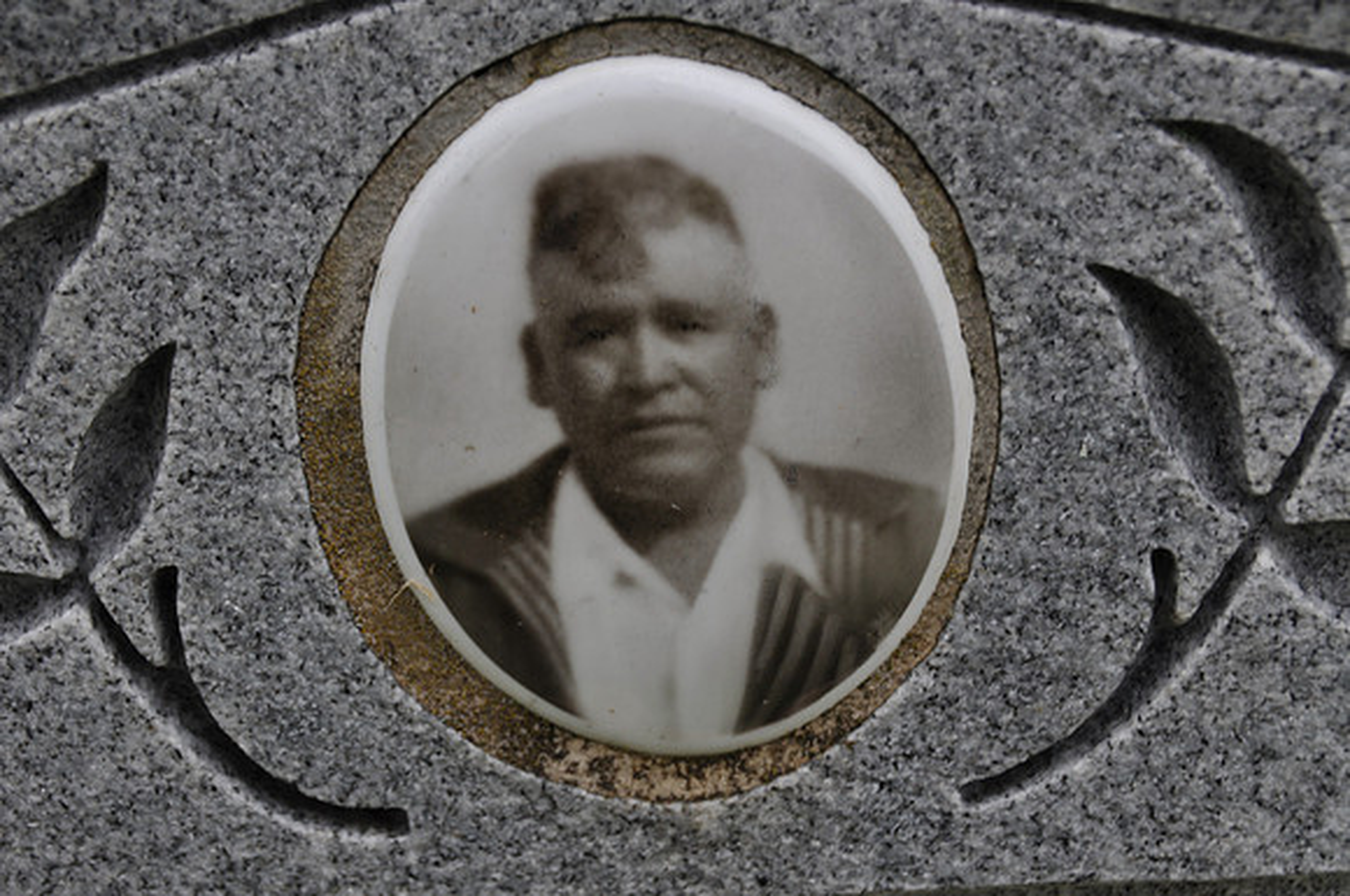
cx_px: 675
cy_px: 448
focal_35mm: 112
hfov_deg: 18.2
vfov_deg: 12.1
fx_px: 4213
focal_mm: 75
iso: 200
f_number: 8
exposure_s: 1/125
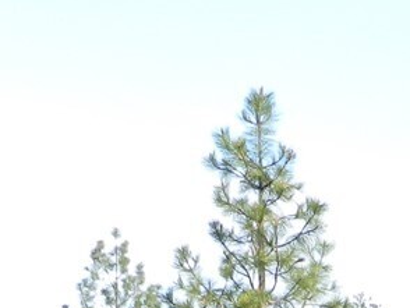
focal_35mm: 136
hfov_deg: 14.4
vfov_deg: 10.0
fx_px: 1612
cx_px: 368
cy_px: 649
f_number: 3.1
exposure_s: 1/250
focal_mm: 4.5
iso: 80
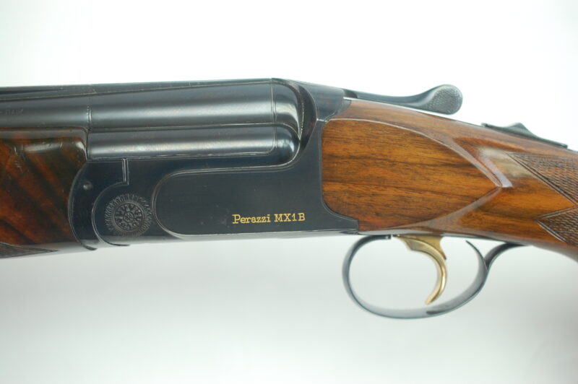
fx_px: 963
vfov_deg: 22.6
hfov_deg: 33.4
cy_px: 192
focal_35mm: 60
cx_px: 289
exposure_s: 1/40
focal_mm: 40
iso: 400
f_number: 3.2
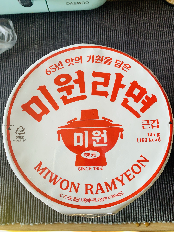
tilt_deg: -77.8
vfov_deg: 67.3
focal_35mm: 26
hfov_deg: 53.1
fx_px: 174
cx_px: 87
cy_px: 116
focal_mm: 4.25
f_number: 1.8
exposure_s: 1/121
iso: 64
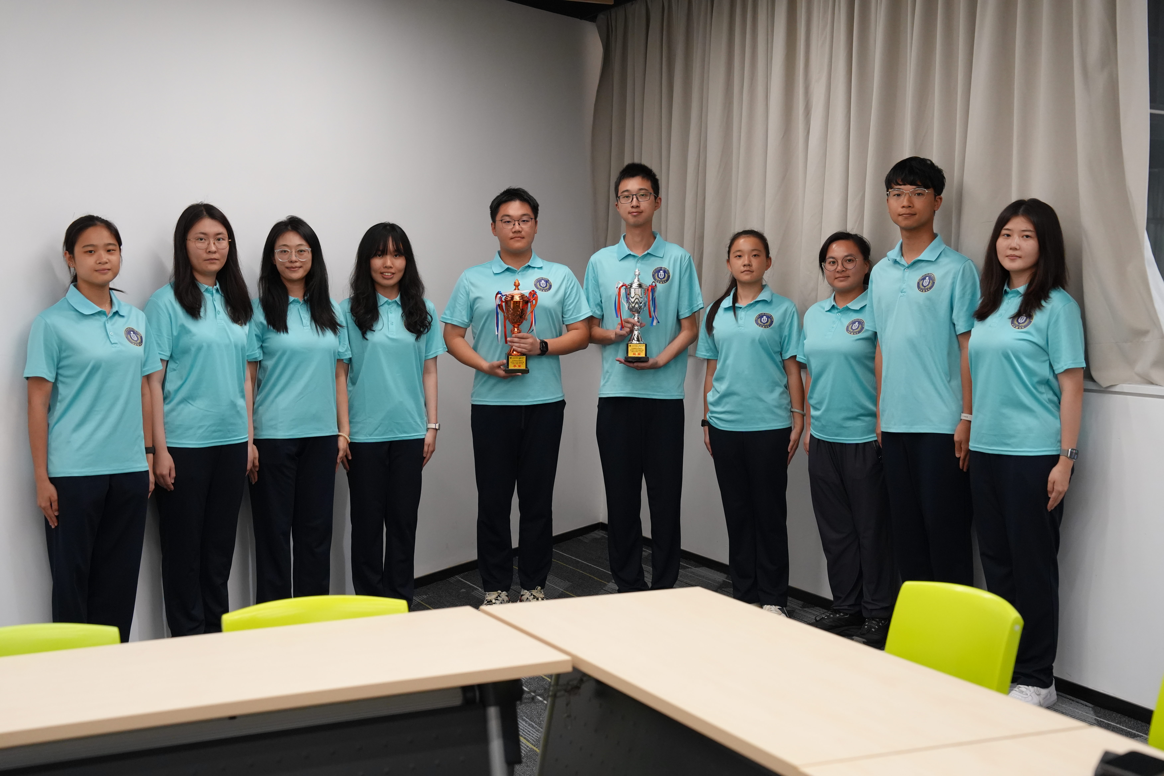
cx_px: 582
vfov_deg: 27.5
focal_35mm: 49
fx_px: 1584
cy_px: 388
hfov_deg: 40.3
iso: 4000
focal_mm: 49
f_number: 4
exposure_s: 1/160
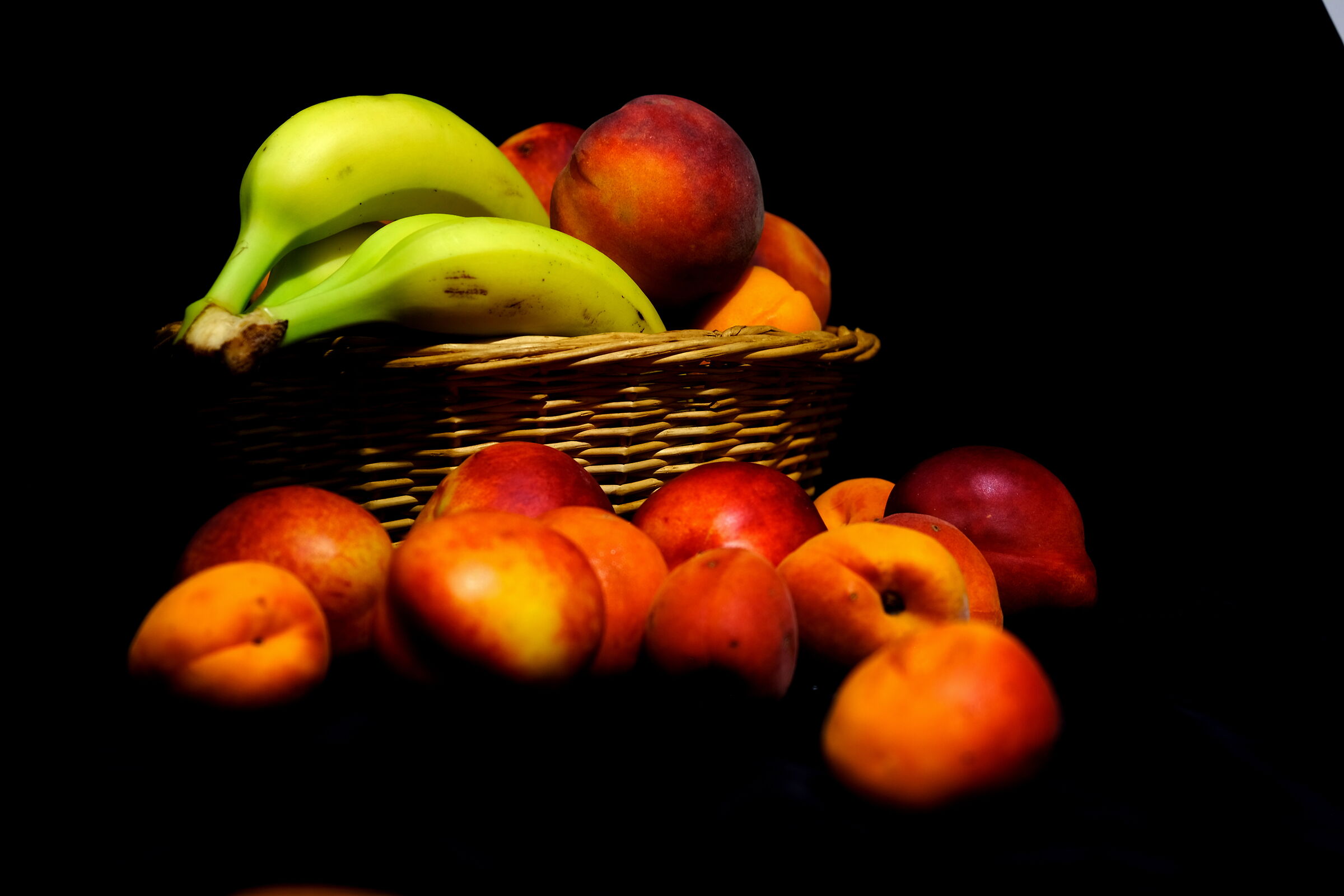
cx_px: 672
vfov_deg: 25.1
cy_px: 448
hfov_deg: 36.9
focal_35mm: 54
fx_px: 2016
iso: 100
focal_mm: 35.8
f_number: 3.6
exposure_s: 1/4
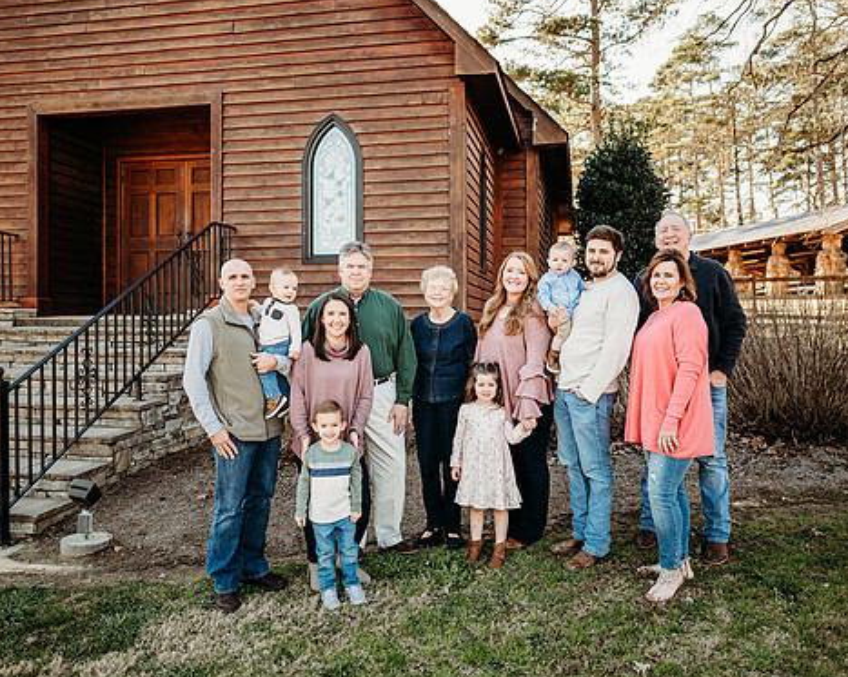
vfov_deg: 51.5
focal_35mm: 28
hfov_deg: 62.2
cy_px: 338
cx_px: 425
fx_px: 702
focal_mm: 24
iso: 100
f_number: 1.8
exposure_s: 1/320
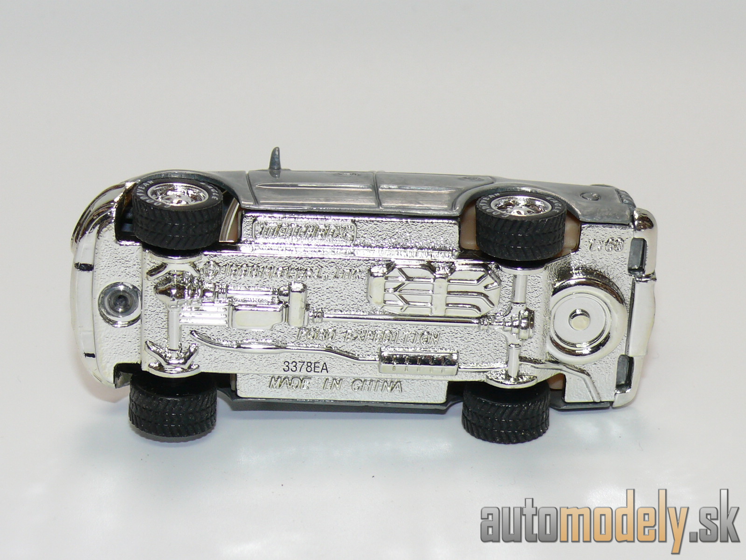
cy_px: 280
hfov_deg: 19.3
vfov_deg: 14.5
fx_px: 2198
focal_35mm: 102
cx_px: 373
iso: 100
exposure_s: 1/30
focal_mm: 13.3
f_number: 4
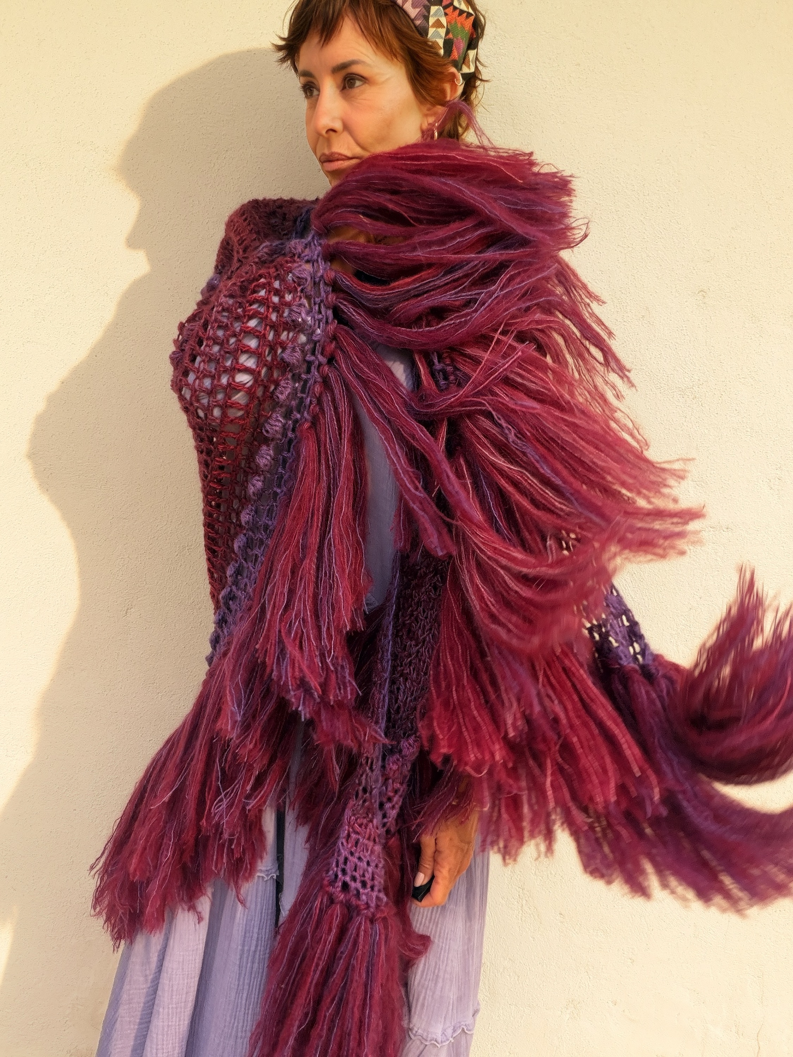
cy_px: 528
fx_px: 916
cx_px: 396
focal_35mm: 30
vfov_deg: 60.0
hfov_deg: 46.8
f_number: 1.9
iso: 25
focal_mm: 2.71
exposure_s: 1/372
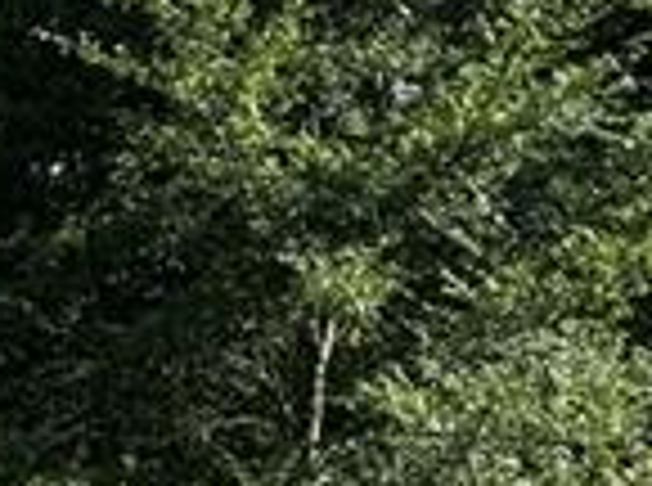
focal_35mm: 170
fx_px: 3194
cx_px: -710
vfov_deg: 8.2
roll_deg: -4.5
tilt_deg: +2.3
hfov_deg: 10.6
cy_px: 1019
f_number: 1.78
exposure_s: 1/1678
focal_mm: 6.76
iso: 80
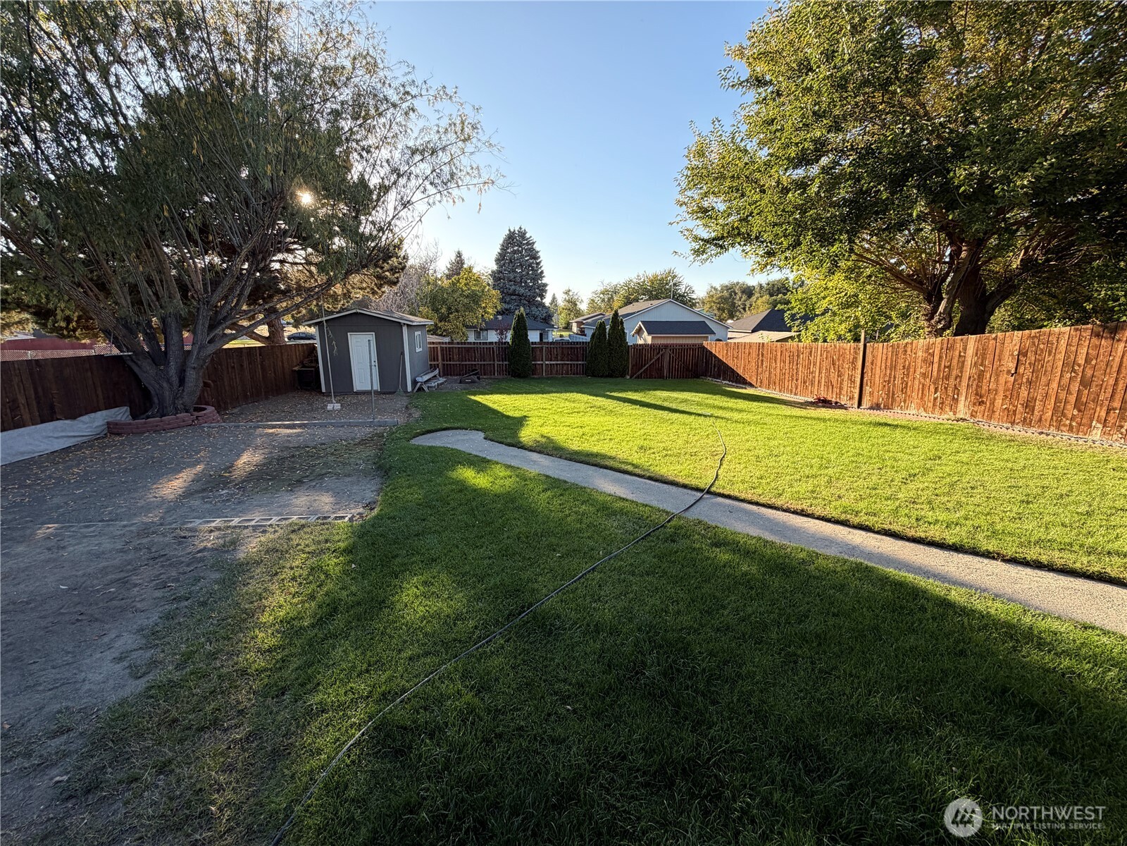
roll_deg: -1.0
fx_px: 456
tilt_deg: -14.3
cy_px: 423
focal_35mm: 14
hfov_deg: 102.1
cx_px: 564
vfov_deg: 85.7
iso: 64
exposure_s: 1/436
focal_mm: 2.22
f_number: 2.2
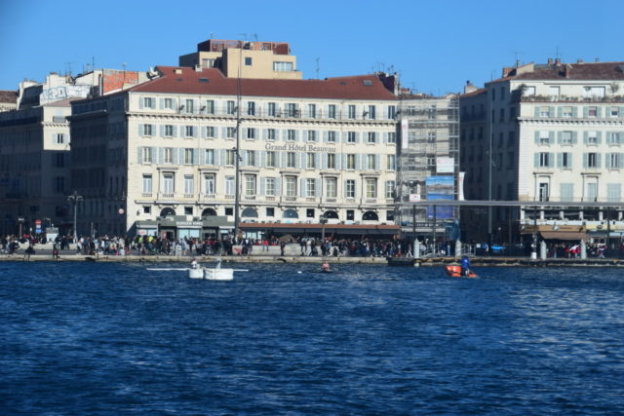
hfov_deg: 14.9
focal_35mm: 138
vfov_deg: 9.9
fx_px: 2392
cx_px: 312
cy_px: 208
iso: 280
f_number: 11
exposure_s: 1/500
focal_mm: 92
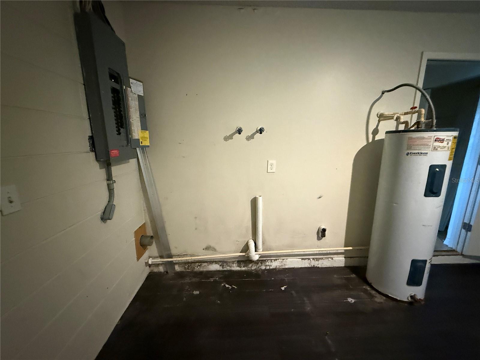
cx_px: 240
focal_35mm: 14
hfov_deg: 102.1
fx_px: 194
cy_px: 180
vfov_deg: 85.7
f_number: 2.2
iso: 1000
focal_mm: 2.22
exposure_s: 1/40
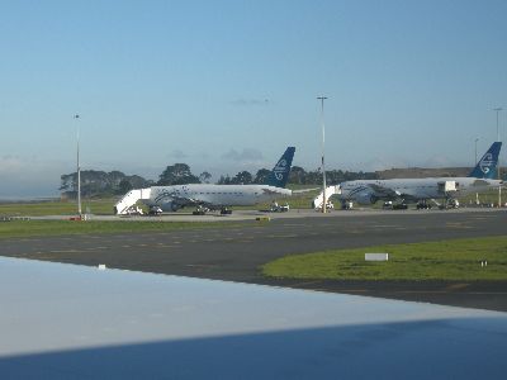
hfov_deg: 22.5
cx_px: 254
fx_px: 1274
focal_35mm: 87
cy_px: 190
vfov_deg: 17.0
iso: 64
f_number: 5.3
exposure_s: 1/240
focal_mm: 18.6
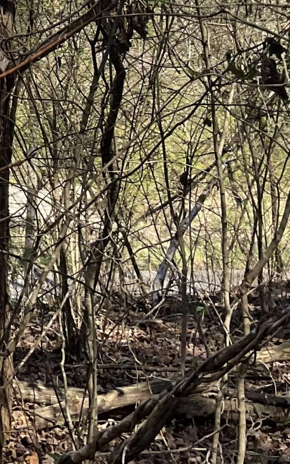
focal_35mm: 101
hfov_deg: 11.4
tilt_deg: -7.3
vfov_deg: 20.1
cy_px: 37
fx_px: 1277
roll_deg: +1.3
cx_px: -325
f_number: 1.8
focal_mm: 3
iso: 16
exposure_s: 1/912
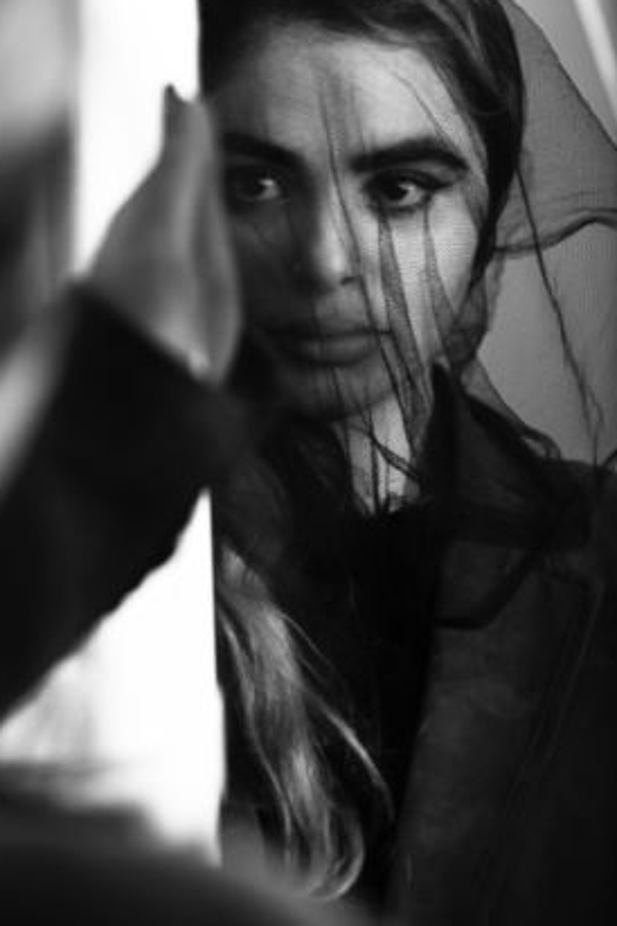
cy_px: 285
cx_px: 236
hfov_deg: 11.1
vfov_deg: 16.5
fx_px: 3188
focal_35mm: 124
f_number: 2.2
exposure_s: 1/250
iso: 100
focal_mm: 85
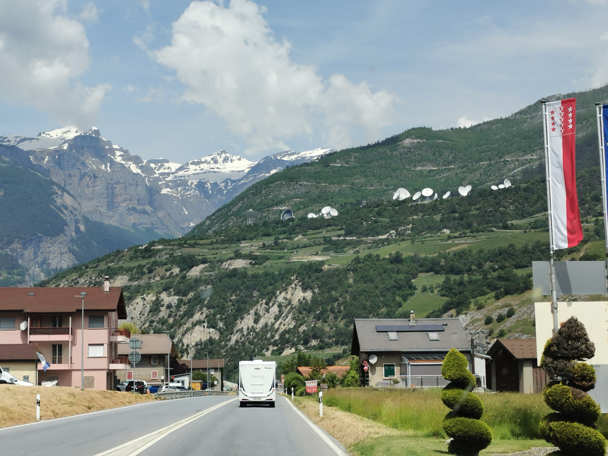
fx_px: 1019
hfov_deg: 33.2
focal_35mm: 58
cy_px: 228
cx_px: 304
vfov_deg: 25.2
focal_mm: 5.56
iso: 50
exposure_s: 1/4329
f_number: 1.6
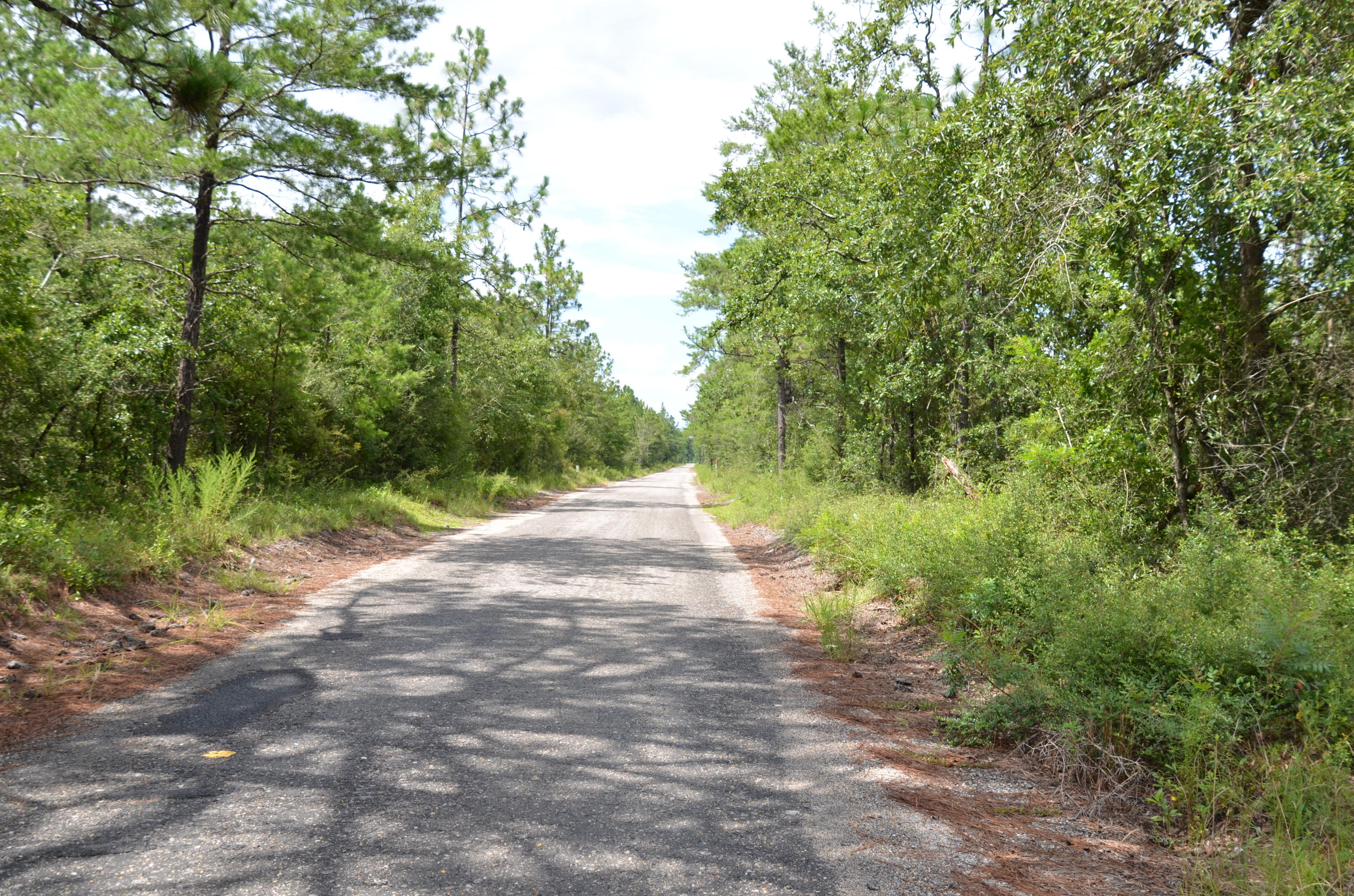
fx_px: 1351
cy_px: 448
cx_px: 677
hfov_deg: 53.2
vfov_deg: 36.7
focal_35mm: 36
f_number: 6.3
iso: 100
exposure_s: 1/250
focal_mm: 24
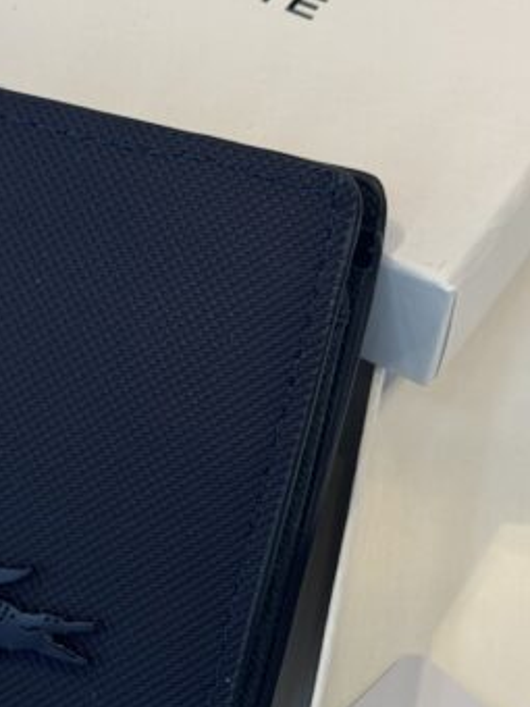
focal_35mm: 113
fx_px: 2307
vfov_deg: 17.4
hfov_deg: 12.9
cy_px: 460
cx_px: -42
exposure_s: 1/470
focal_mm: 6.76
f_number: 1.78
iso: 64
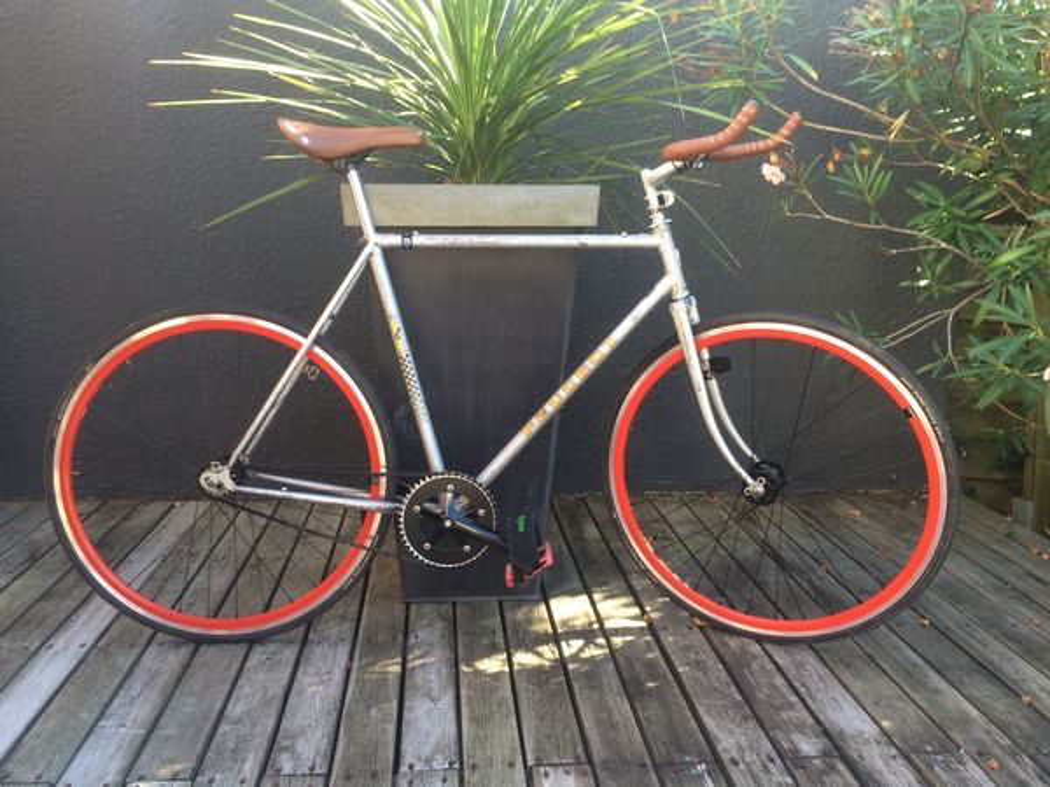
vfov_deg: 48.2
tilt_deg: -11.8
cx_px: 525
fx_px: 880
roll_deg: -0.8
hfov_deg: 61.7
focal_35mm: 29
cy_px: 394
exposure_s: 1/100
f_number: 2.2
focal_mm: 4.15
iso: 40
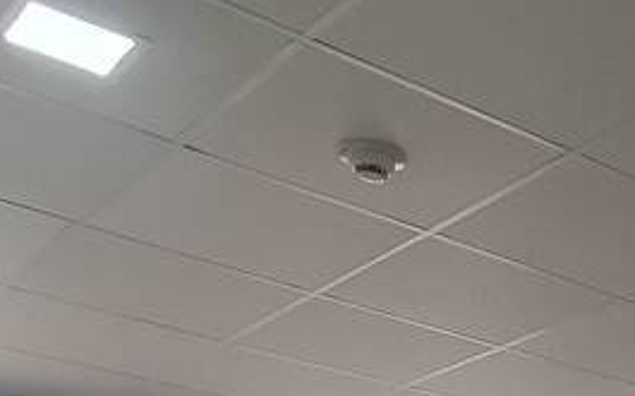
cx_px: 812
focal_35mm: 75
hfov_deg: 24.3
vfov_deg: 14.6
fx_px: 1297
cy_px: 775
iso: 64
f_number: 2.2
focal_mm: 1.8
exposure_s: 1/120
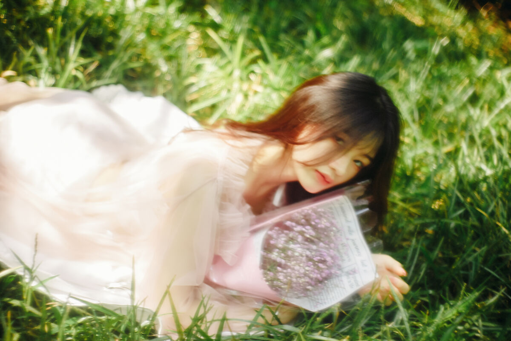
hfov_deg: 39.6
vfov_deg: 27.0
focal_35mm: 50
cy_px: 170
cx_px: 256
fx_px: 710
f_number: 2.2
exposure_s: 1/160
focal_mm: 50
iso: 100
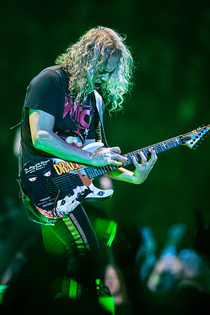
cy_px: 128
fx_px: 6220
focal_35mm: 711
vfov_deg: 2.9
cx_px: 105
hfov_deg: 1.9
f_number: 2.8
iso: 3200
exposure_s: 1/1600
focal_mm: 400
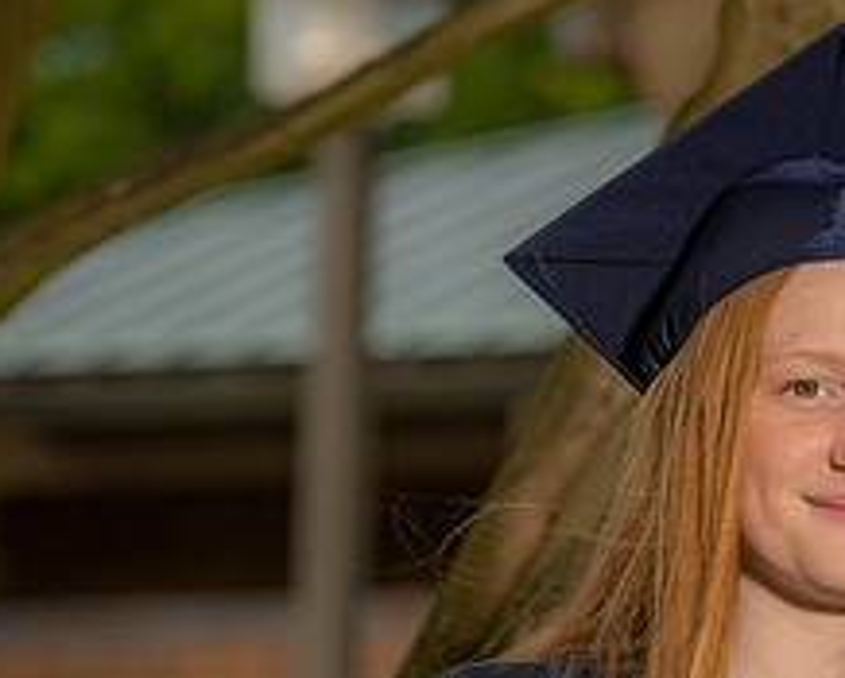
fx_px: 8740
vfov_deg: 4.4
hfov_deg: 5.5
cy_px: 709
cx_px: 944
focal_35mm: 349
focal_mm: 120
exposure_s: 1/250
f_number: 5
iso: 80
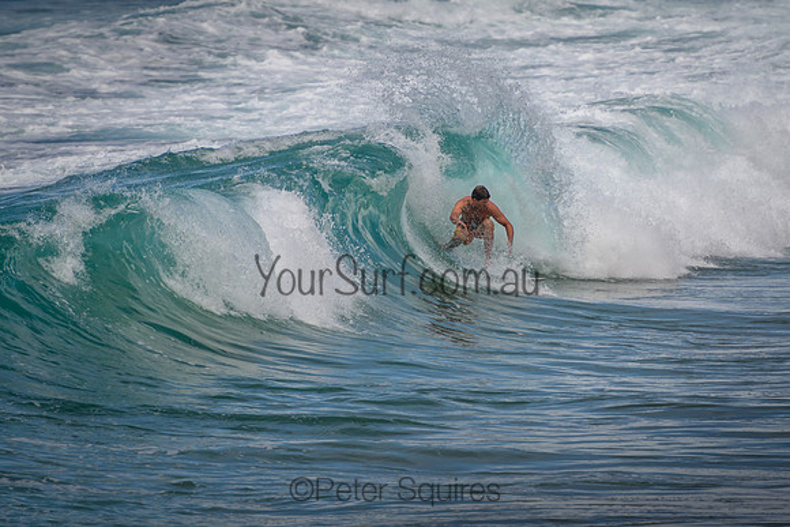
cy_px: 194
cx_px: 431
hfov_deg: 3.8
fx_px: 12057
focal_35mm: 549
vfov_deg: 2.5
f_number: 5.6
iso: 220
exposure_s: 1/2000
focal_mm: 400
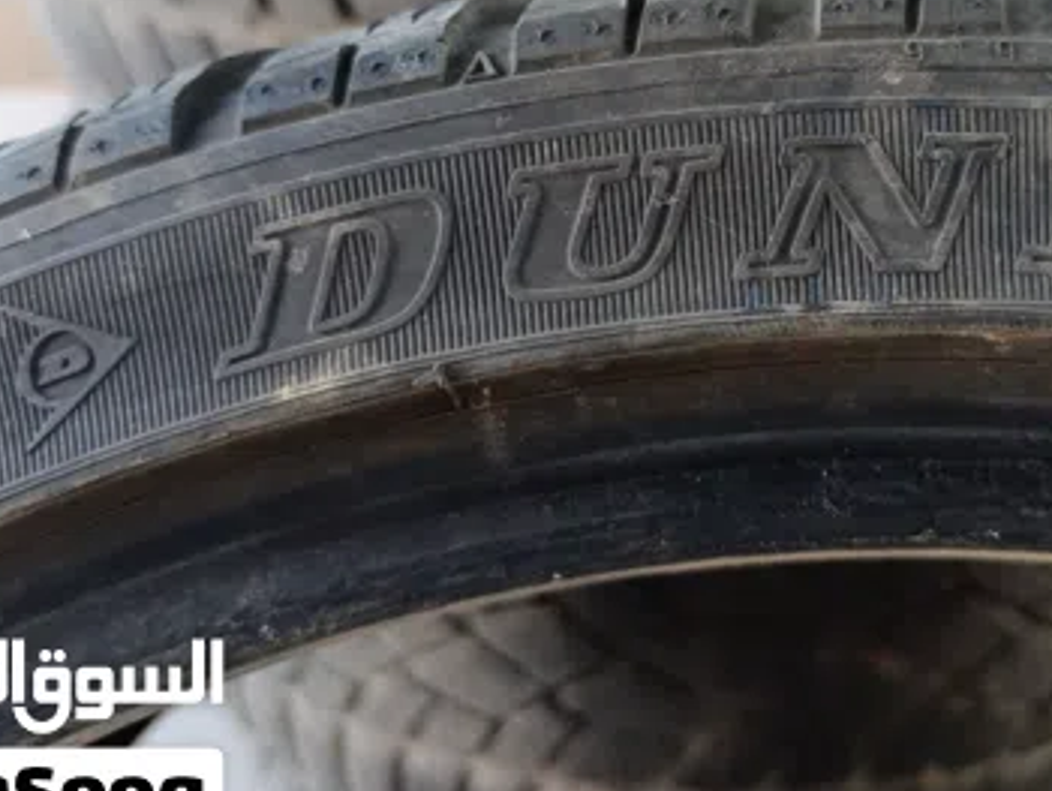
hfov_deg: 44.3
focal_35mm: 42
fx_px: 1277
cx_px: 676
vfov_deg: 33.7
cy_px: 205
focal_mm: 6.14
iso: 1000
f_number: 1.65
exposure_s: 1/100
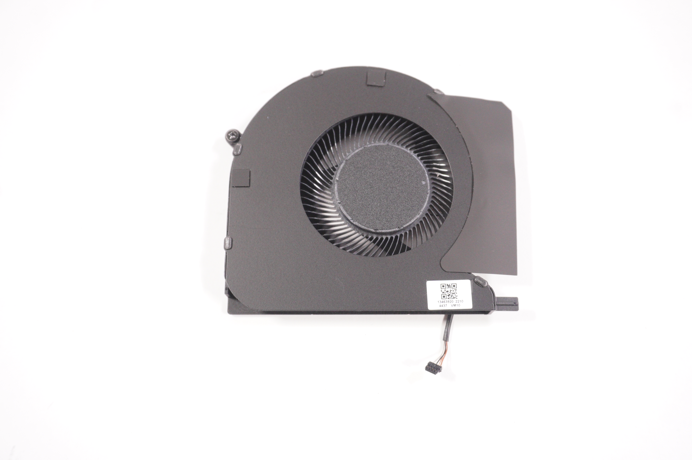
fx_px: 691
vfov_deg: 36.8
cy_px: 230
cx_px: 346
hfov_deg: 53.2
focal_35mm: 36
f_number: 5.6
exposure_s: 1/250
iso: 1600
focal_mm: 24
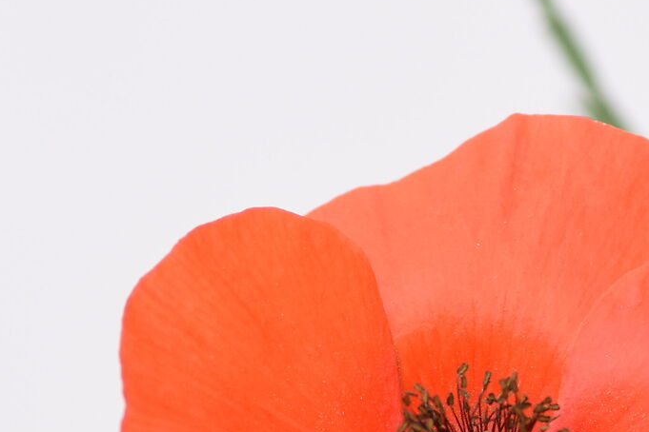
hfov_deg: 3.9
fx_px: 9536
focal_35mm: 529
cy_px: 488
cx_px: 604
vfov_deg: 2.6
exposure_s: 1/1000
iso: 400
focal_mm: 100
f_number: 5.6
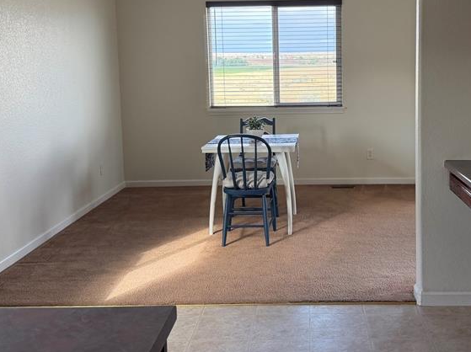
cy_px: 126
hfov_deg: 42.7
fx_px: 598
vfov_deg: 32.6
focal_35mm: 44
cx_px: 293
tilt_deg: -6.7
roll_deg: +1.2
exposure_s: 1/213
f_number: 1.78
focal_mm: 6.76
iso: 200
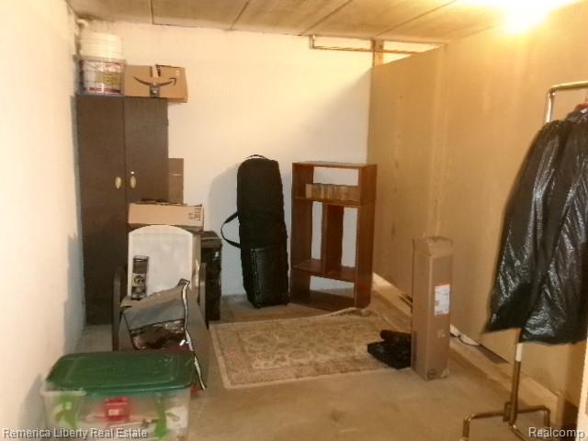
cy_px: 220
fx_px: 476
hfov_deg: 63.4
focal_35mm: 28
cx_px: 294
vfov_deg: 49.7
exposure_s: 1/7
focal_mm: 5.1
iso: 800
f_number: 3.9
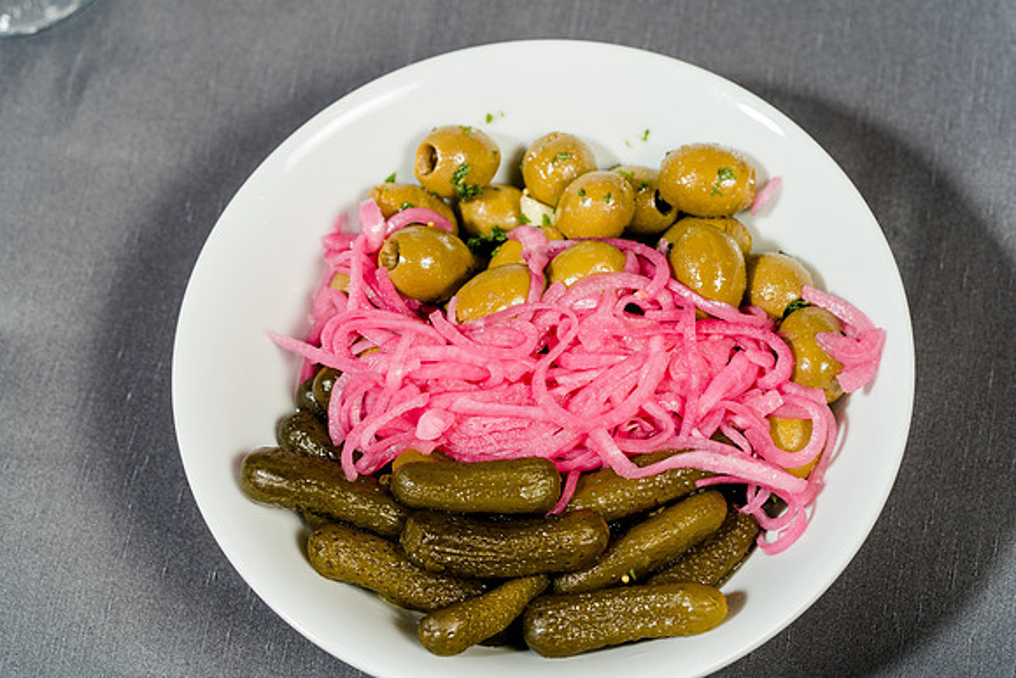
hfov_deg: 22.6
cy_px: 339
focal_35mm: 90
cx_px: 508
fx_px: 2540
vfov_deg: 15.2
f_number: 5.6
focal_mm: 90
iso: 800
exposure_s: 1/250
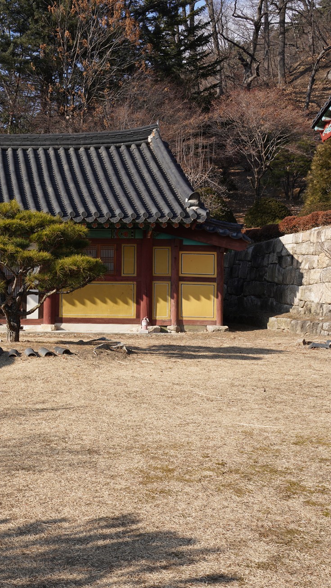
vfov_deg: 42.9
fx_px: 749
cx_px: -68
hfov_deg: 22.9
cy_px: 292
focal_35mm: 48
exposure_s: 1/100
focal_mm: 30
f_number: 11
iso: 100
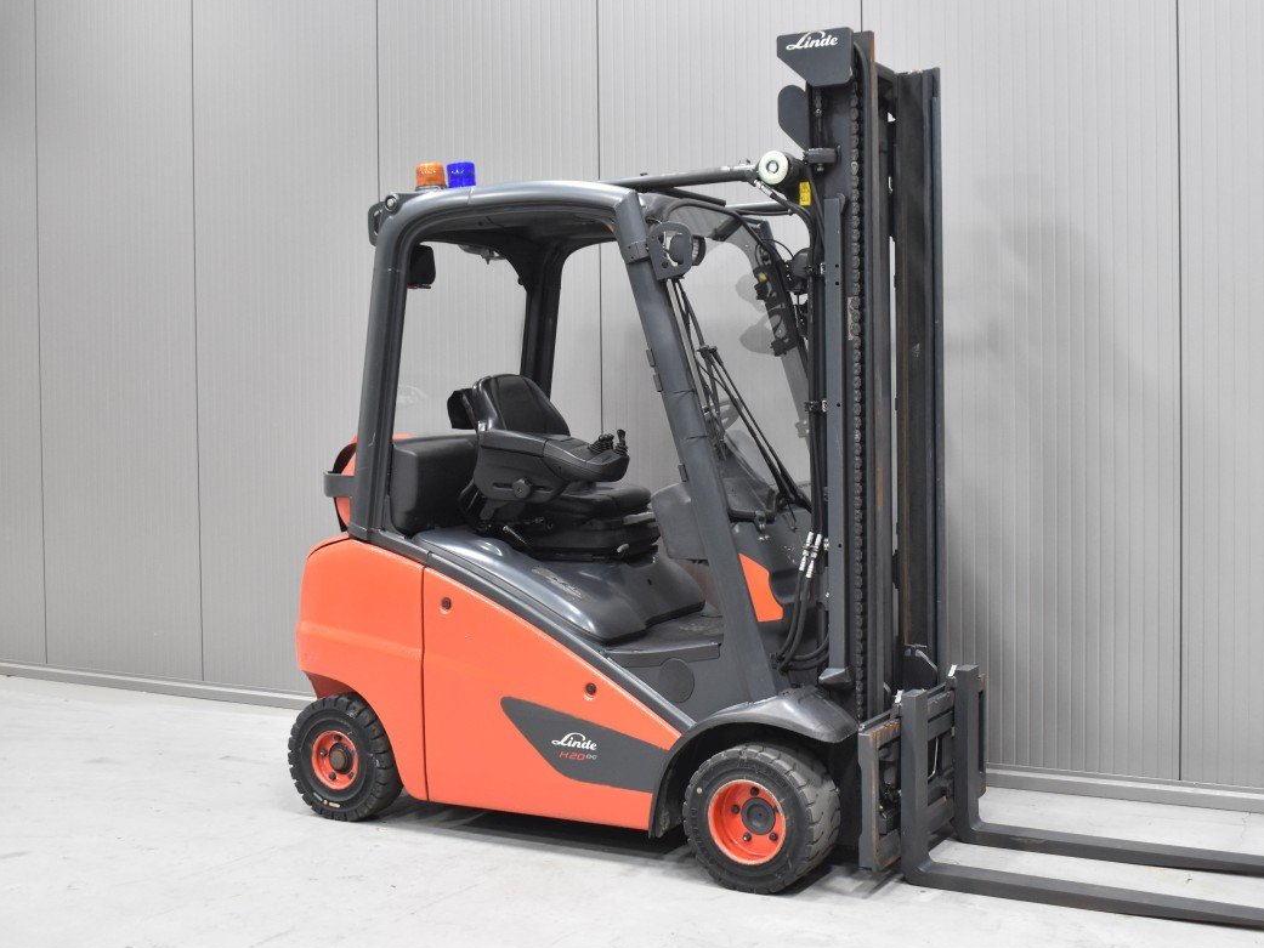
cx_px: 688
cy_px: 467
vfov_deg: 34.7
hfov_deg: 45.2
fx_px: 1518
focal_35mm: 42
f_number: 5
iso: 1600
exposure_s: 1/25
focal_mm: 25
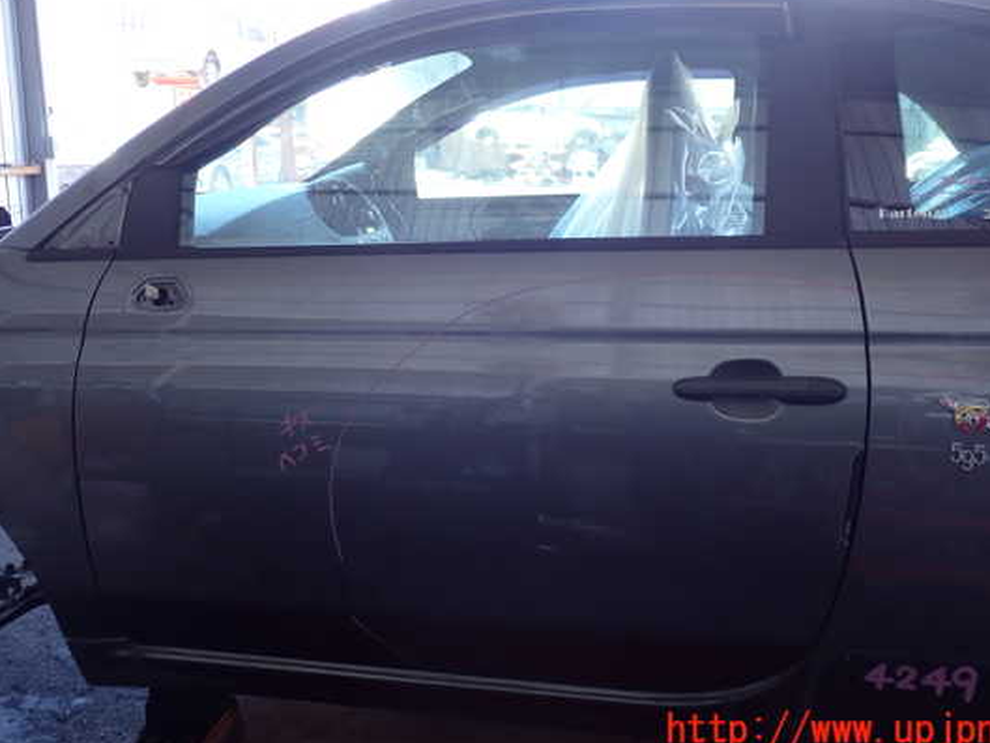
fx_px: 973
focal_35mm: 34
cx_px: 528
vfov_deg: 41.8
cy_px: 333
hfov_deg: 53.9
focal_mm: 5.4
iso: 125
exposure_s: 1/60
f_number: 2.3
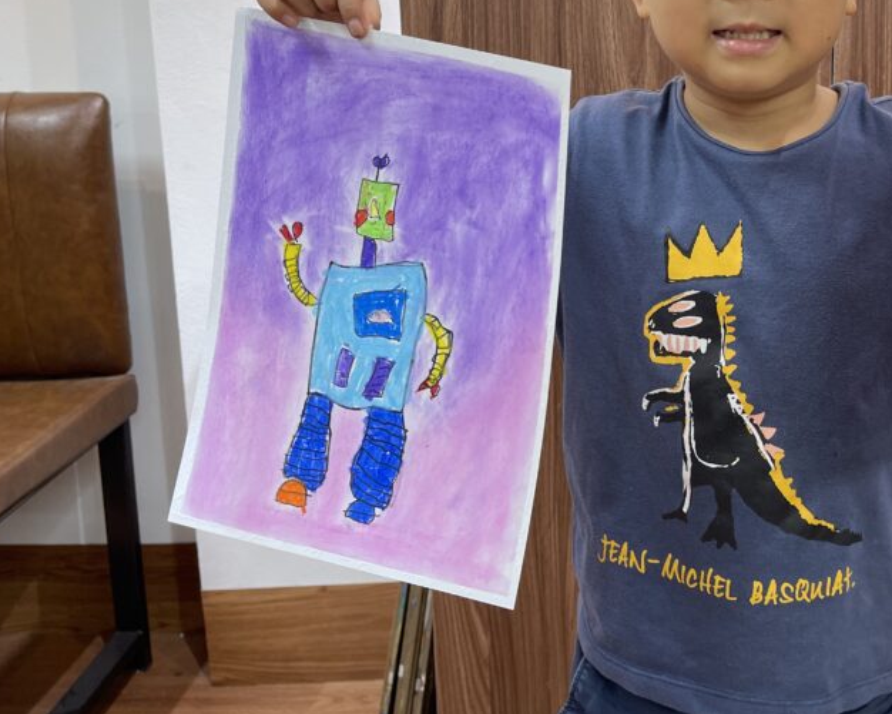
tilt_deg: -8.9
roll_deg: +0.1
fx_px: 1030
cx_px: 700
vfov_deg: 37.4
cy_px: 185
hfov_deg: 44.8
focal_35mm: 39
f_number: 1.6
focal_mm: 5.1
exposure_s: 1/50
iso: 64
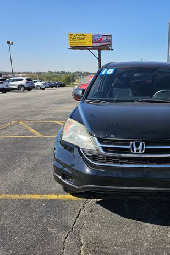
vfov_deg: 57.2
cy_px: 125
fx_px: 234
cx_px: 135
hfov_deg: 38.5
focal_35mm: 33
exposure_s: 1/769
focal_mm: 6.3
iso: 10
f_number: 1.7
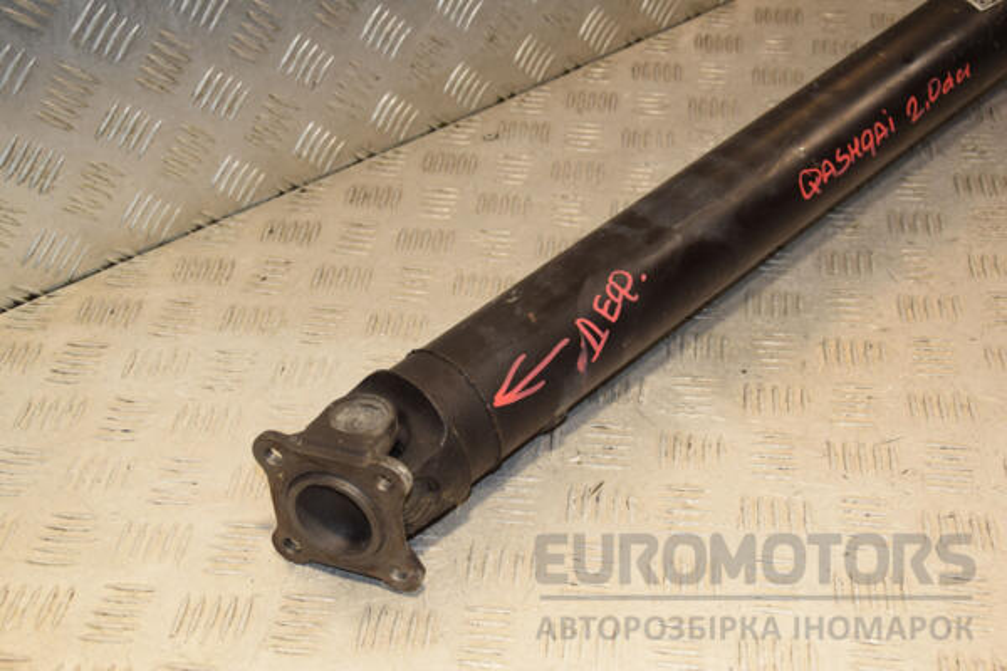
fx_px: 1468
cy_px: 336
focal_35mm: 52
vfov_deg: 25.8
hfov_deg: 37.9
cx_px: 504
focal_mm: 35
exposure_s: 1/200
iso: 800
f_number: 7.1
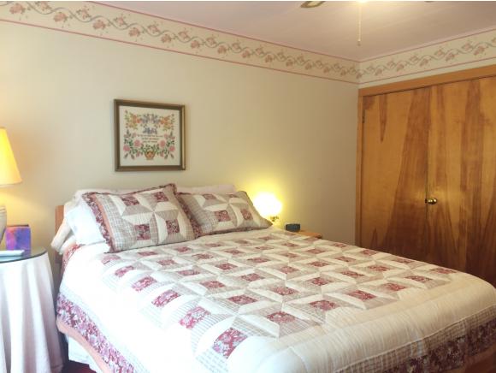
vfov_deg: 48.3
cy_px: 186
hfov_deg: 61.6
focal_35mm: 29
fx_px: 416
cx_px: 248
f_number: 2.2
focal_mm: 4.15
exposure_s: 1/30
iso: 50
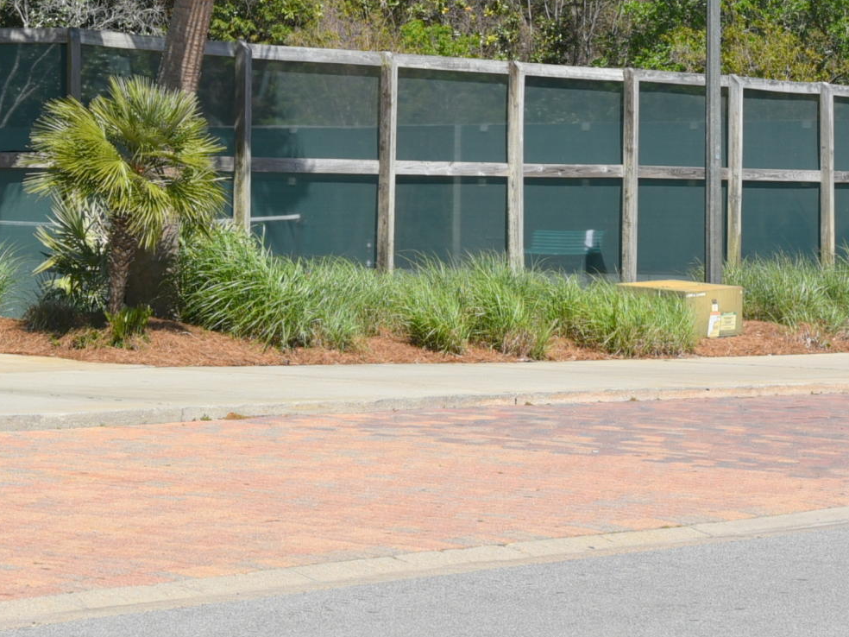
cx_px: 141
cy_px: 63
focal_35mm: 129
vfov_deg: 11.4
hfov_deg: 15.2
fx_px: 3164
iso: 200
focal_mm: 44
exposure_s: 1/400
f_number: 10
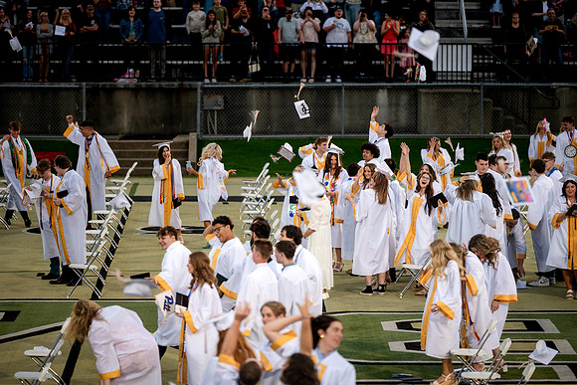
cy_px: 184
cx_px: 288
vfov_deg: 6.4
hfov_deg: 9.5
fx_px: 3456
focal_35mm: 216
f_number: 2.8
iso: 640
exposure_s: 1/500
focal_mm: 200
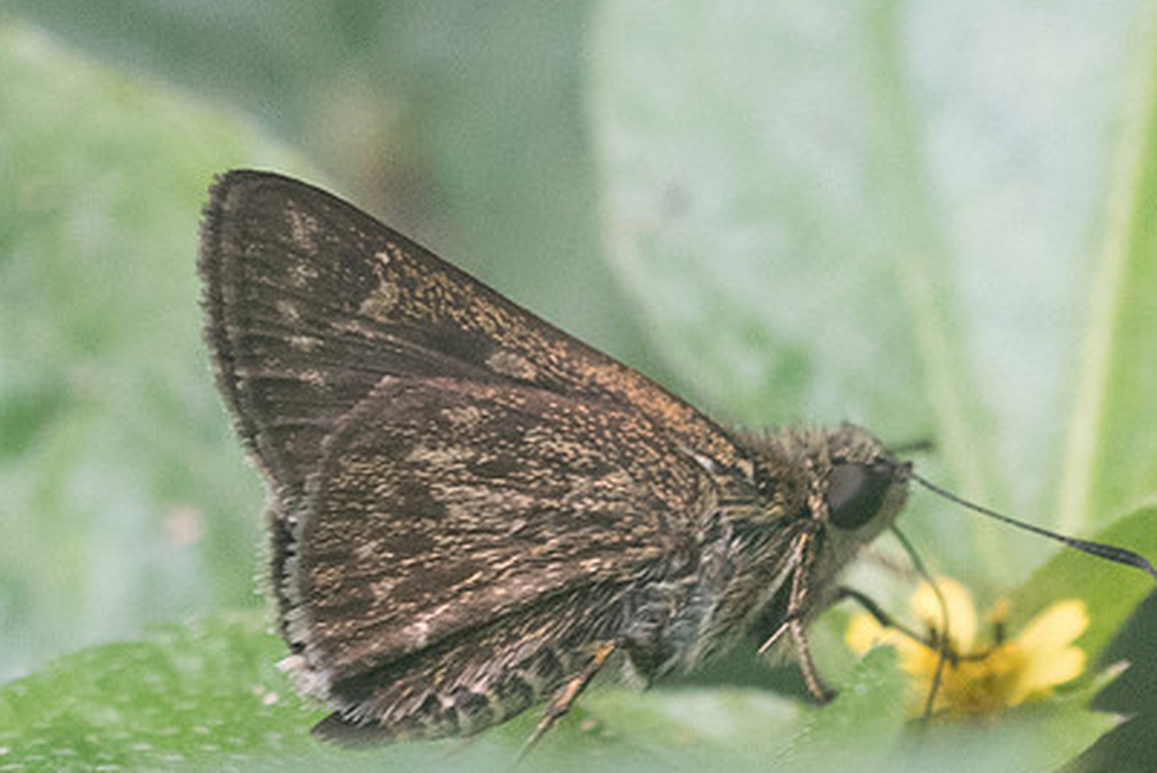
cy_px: 480
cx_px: 913
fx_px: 30038
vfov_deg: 1.5
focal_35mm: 934
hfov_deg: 2.2
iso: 1250
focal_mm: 150
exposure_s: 1/400
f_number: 5.6
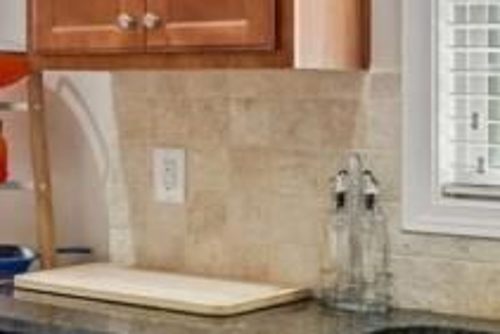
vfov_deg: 15.0
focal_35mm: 91
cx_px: -194
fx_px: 1265
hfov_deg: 20.0
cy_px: 111
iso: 400
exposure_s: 1/30
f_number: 5.6
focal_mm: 16
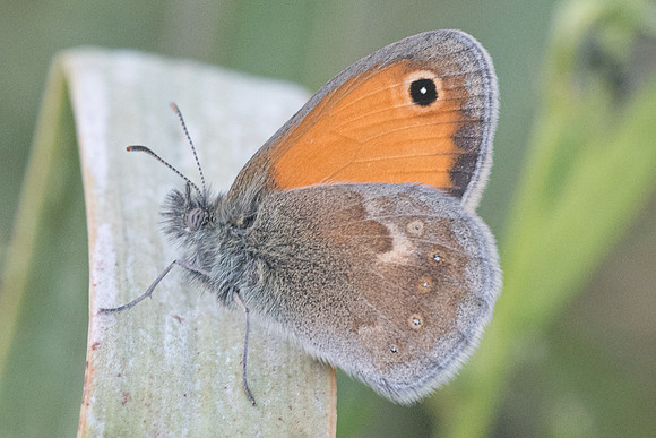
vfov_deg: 2.3
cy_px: 247
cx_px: 313
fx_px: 11046
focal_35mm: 606
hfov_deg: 3.4
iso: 800
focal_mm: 150
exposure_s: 1/320
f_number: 10
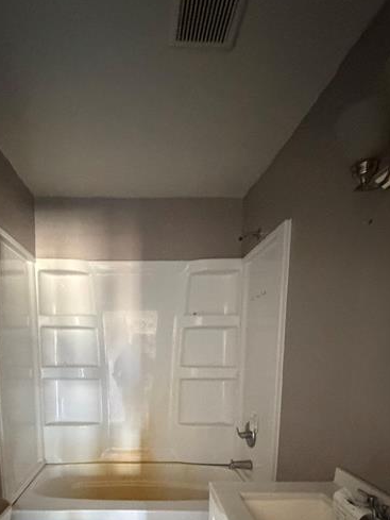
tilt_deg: -7.5
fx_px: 330
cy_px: 396
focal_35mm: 22
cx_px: 139
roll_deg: +0.3
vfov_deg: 70.7
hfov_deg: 60.1
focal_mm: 2.22
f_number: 2.2
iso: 1600
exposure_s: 1/40
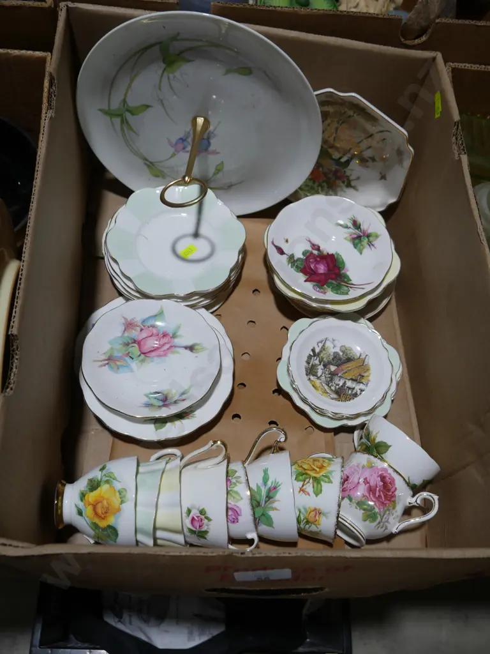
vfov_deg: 60.0
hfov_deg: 46.8
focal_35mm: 30
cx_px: 245
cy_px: 327
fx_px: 566
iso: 200
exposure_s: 1/160
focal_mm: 15
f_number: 4.5
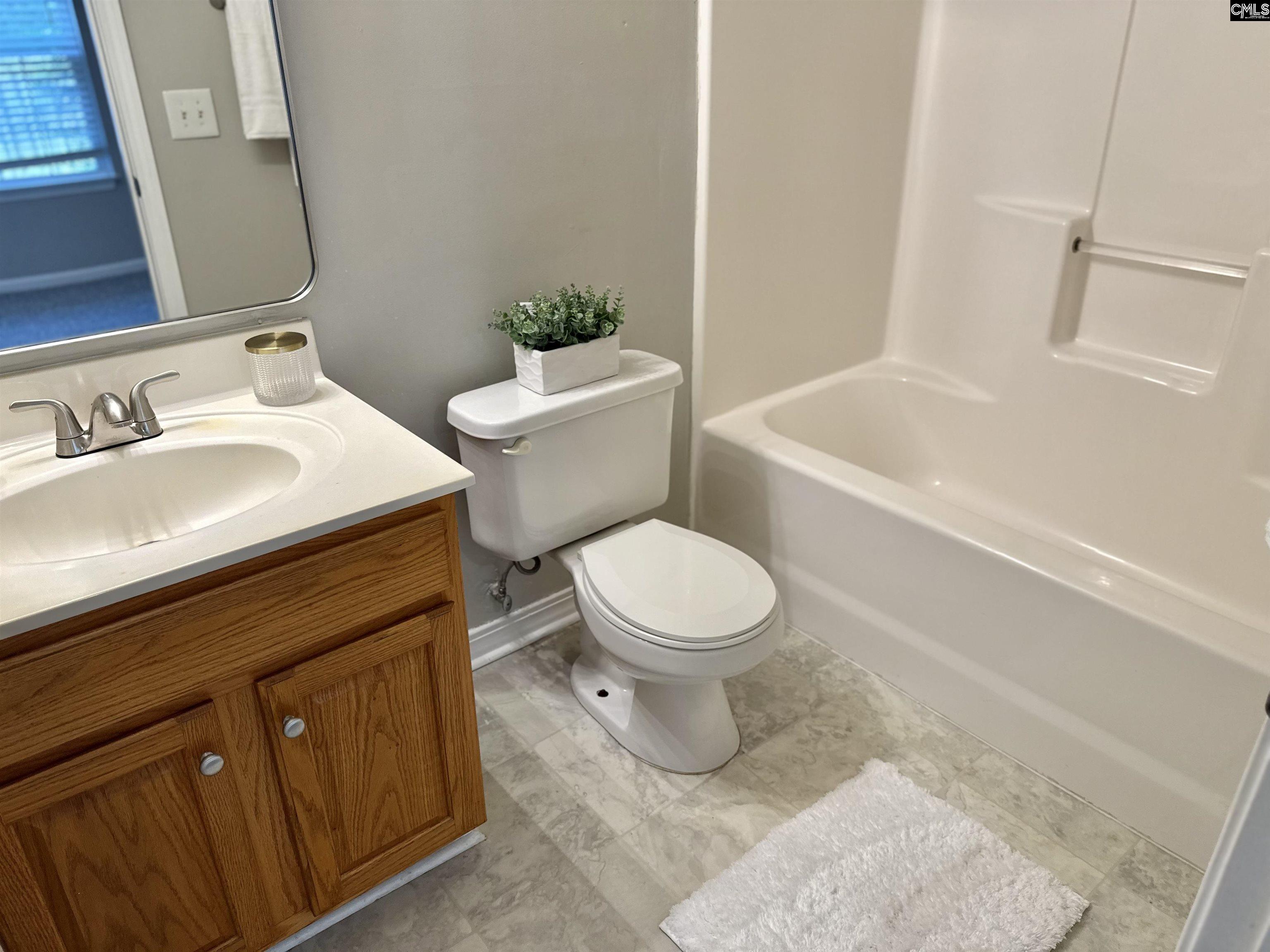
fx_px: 881
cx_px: 635
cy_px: 476
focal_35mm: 24
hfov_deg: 71.6
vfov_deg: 56.8
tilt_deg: -25.8
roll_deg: +0.7
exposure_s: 1/60
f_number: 1.78
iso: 125
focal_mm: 6.76
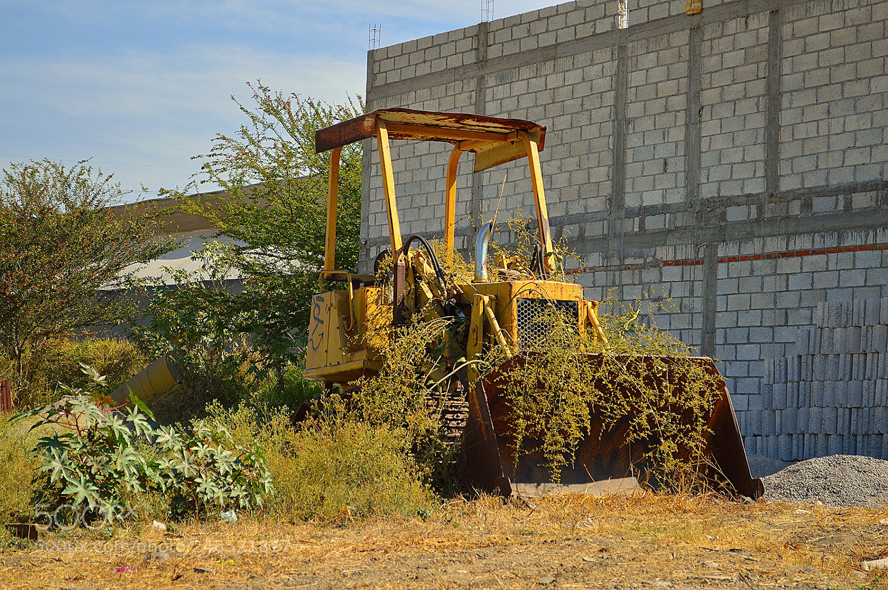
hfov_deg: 24.6
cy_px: 295
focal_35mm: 82
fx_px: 2033
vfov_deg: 16.5
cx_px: 444
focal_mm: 55
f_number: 5.6
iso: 100
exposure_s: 1/400
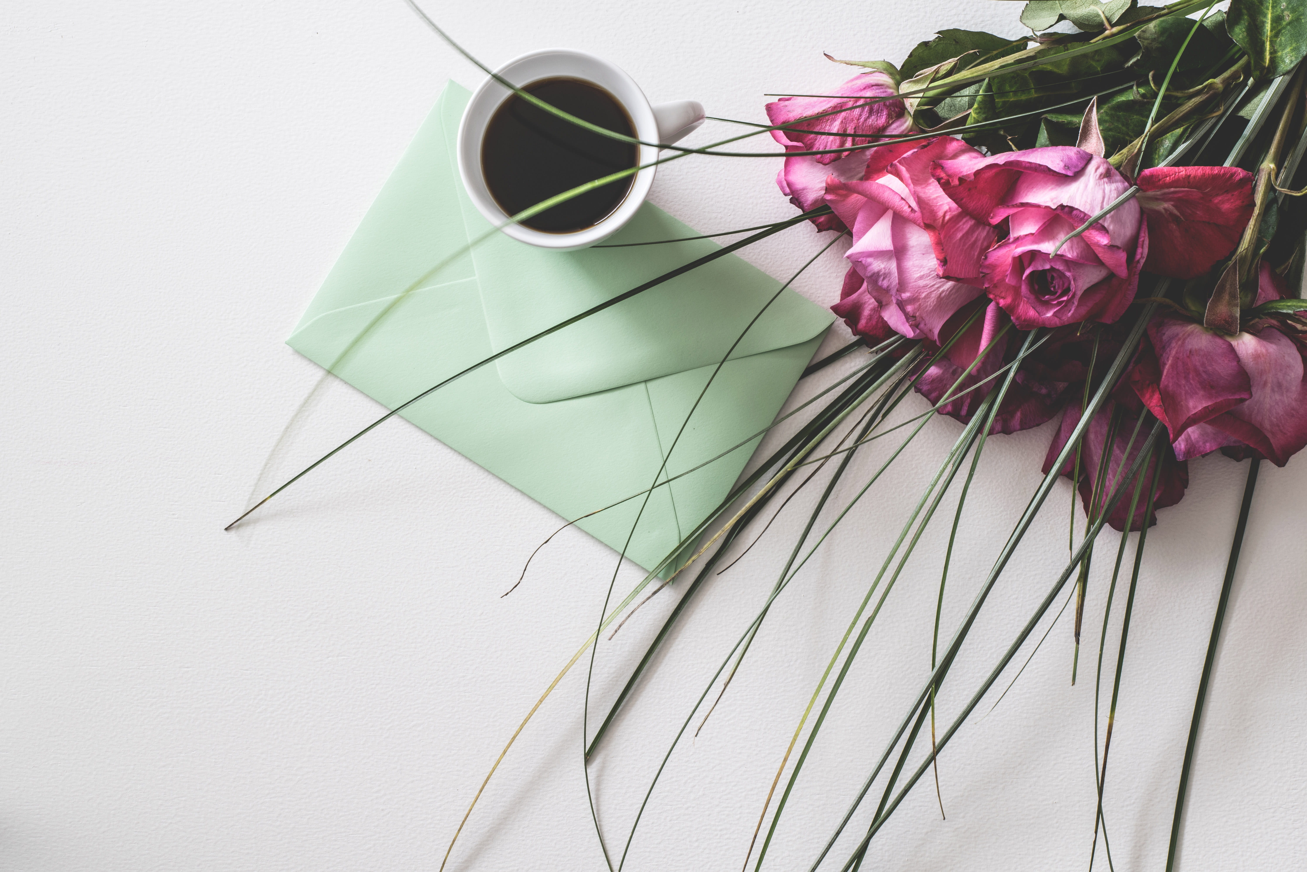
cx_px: 654
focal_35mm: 75
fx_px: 2723
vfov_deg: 18.2
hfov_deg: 27.0
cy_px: 436
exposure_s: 1/2.5
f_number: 16
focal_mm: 50
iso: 100
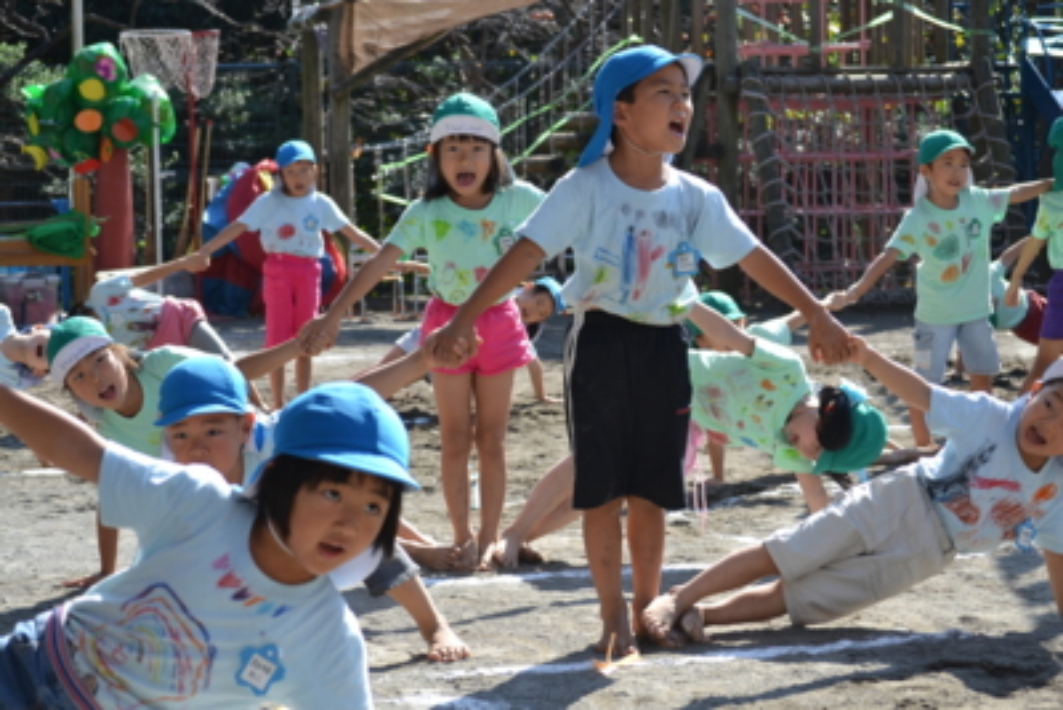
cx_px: 532
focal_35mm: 82
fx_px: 2437
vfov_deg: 16.6
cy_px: 355
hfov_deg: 24.6
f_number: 6.3
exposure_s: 1/160
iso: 100
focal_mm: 55
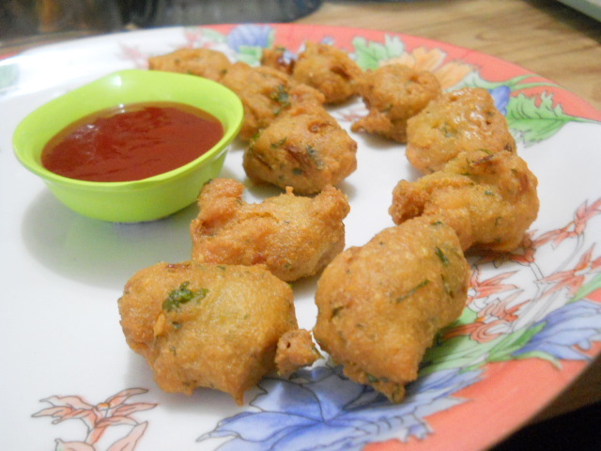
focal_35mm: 41
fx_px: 712
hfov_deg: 45.8
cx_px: 300
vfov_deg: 35.1
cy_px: 226
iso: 640
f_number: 3.1
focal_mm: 6.72
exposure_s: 1/8
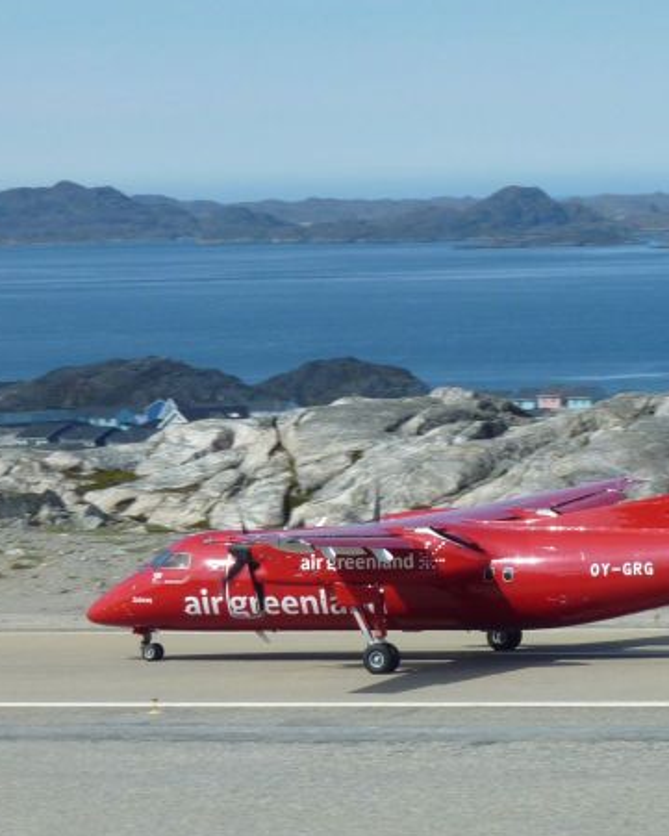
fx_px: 8387
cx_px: 550
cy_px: 363
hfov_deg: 4.6
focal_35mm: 339
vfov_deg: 5.7
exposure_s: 1/640
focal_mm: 32.1
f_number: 5.6
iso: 100
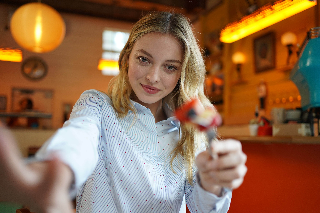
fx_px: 311
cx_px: 160
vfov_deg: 37.9
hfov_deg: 54.4
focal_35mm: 35
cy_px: 106
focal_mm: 35
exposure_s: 1/400
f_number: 2
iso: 800
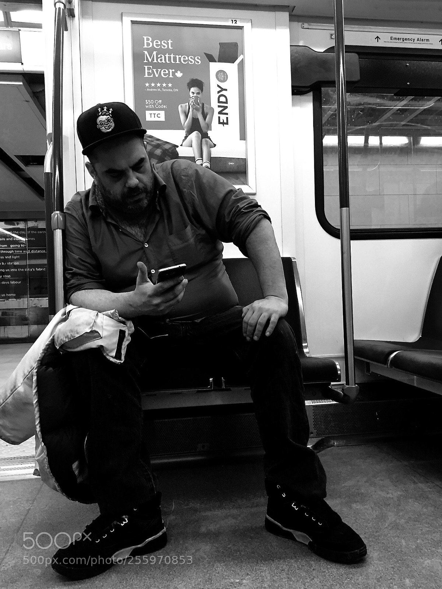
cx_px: 221
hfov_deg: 48.2
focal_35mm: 29
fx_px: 494
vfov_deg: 61.7
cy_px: 294
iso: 80
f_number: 2.2
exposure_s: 1/30
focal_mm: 4.15
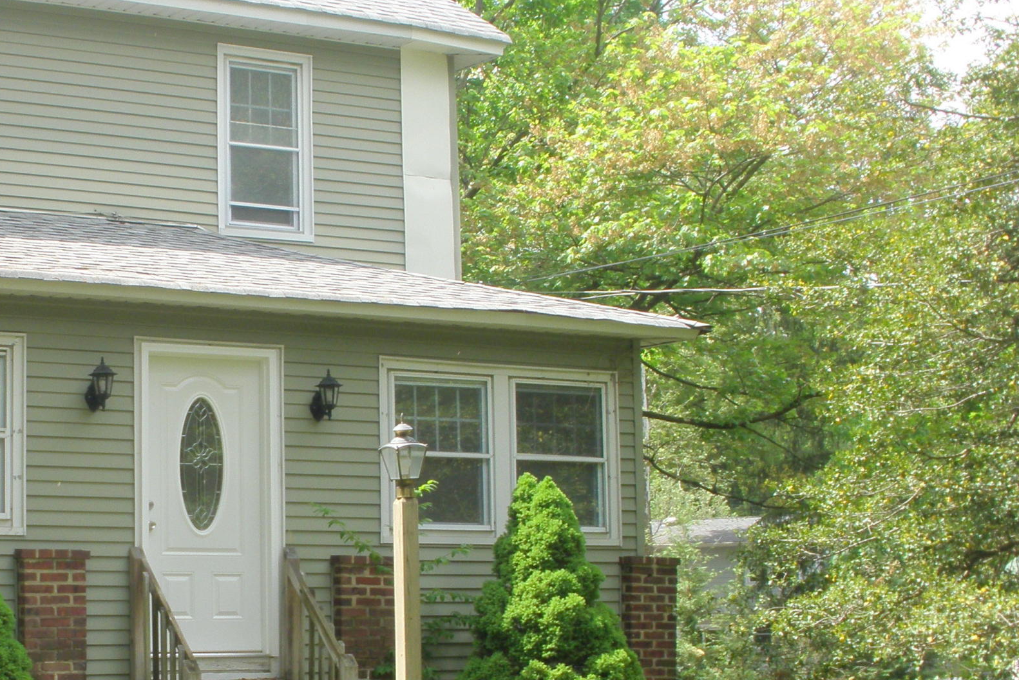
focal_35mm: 71
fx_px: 2010
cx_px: 195
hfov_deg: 27.8
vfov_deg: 19.2
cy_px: 415
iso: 64
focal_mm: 6.3
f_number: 5.6
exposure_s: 1/100
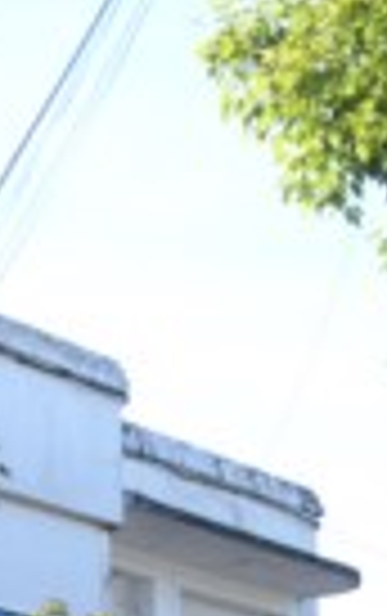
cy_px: 915
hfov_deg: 7.7
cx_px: 184
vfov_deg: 11.7
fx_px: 2877
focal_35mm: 171
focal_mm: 24
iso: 100
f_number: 5.6
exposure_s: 1/125
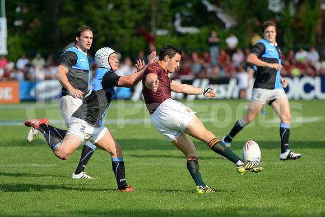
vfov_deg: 7.0
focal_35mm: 195
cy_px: 108
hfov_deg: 10.5
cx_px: 162
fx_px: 1761
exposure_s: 1/1600
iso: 250
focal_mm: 195
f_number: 2.8
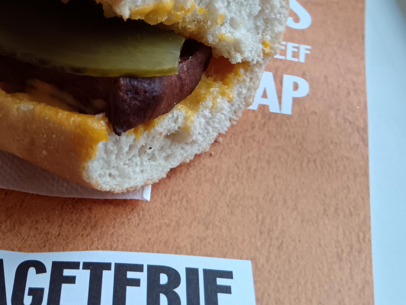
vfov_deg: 23.2
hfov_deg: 30.3
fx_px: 715
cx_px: 38
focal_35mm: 61
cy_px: 11
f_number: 1.9
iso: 857
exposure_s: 1/33.3
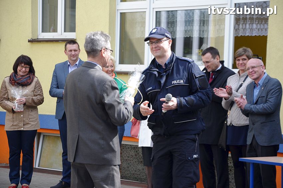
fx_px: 942
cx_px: 142
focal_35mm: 120
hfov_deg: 17.1
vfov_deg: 11.4
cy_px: 94
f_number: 6.3
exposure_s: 1/640
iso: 500
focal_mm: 80
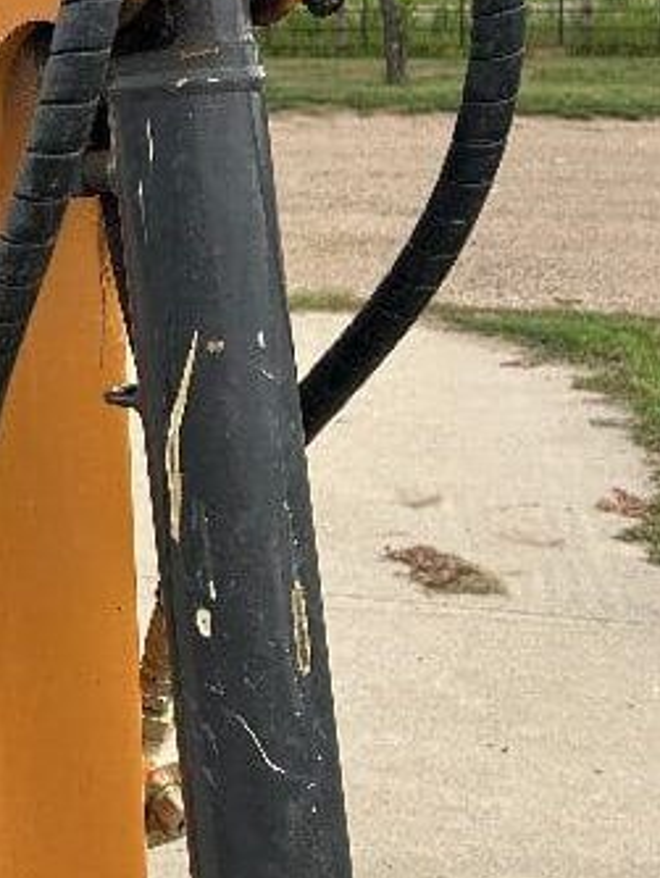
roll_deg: +1.7
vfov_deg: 26.6
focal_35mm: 70
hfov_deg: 19.3
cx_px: -212
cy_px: 50
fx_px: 1777
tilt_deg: -3.8
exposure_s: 1/1698
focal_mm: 5.7
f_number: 1.5
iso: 50
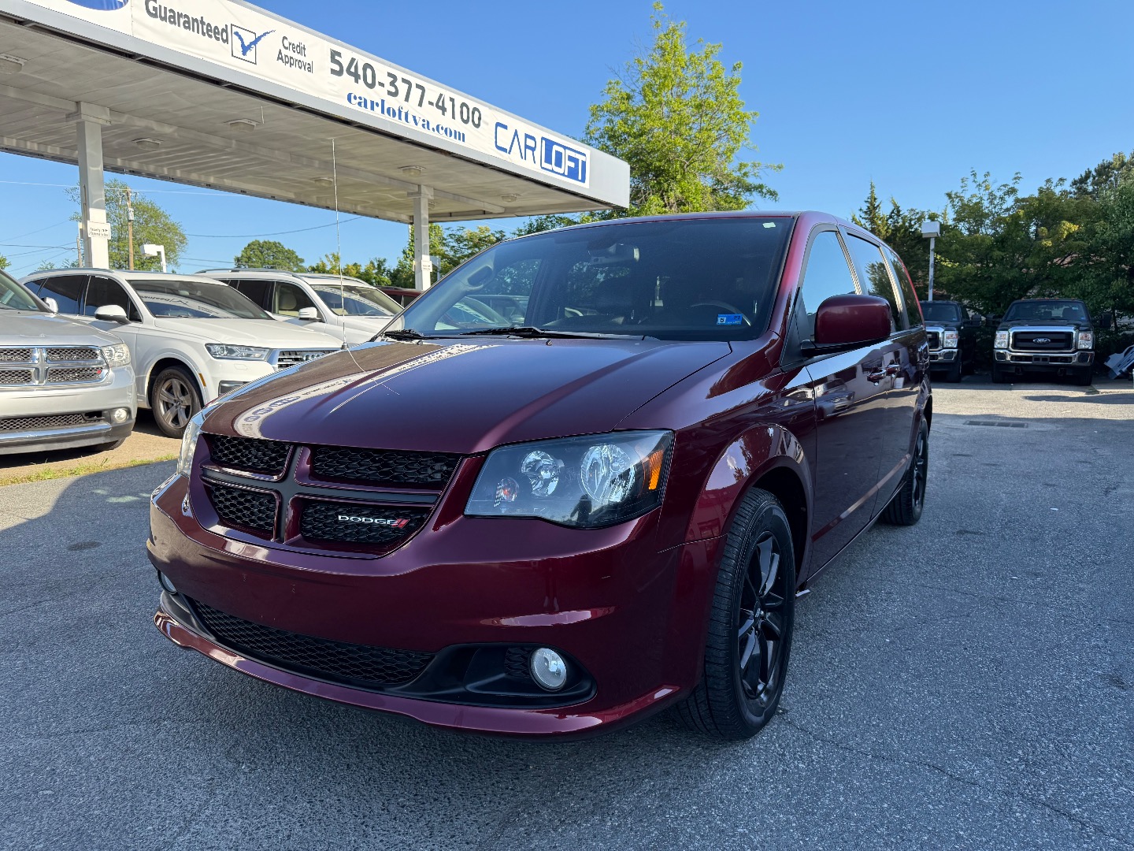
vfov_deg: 56.8
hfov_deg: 71.6
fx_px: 786
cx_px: 567
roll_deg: -0.2
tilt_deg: -6.5
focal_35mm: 24
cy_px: 426
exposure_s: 1/1812
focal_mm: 6.76
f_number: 1.78
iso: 100
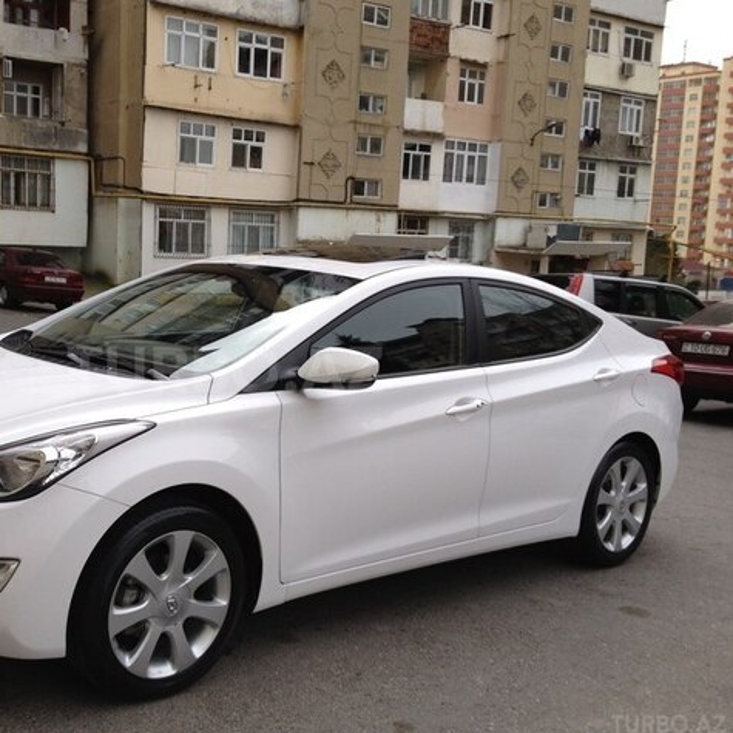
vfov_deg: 39.2
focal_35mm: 43
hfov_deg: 38.6
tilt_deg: -8.1
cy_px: 370
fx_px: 1030
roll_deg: -3.1
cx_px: 225
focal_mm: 4.28
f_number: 2.4
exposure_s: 1/1062
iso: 50
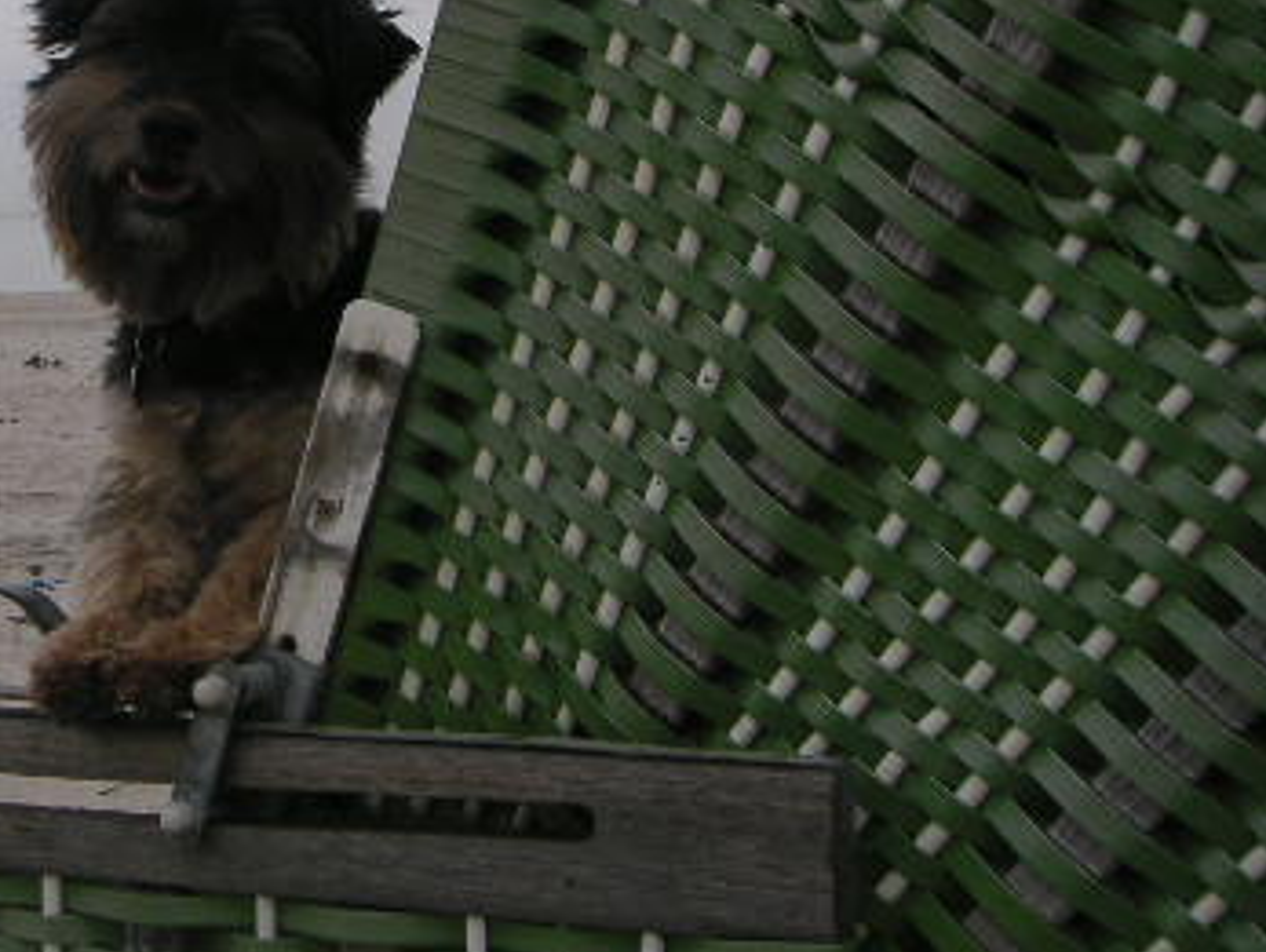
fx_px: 2563
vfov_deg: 20.8
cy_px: 193
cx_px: 142
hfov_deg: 26.9
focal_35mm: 70
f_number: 2.8
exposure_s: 1/750
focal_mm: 6
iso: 50
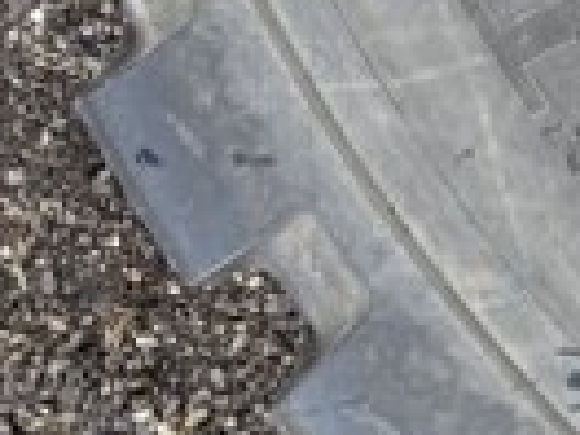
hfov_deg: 10.3
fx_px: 2430
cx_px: 1670
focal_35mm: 145
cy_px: -149
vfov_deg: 10.0
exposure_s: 1/514
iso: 80
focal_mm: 6.76
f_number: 1.78
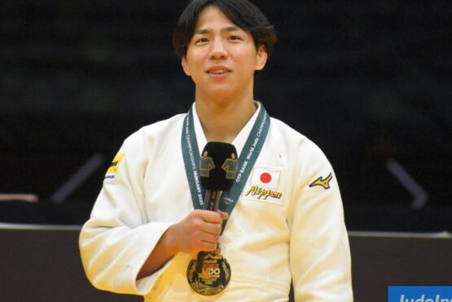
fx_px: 7821
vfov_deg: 2.2
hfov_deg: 3.3
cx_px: 228
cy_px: 130
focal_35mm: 623
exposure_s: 1/640
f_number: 7.1
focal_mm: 300
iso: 6400
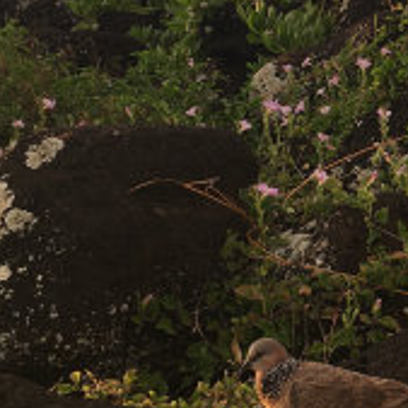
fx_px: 1240
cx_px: 502
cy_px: 144
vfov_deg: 18.6
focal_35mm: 93
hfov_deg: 17.7
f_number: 2.2
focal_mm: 4.15
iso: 25
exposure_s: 1/209
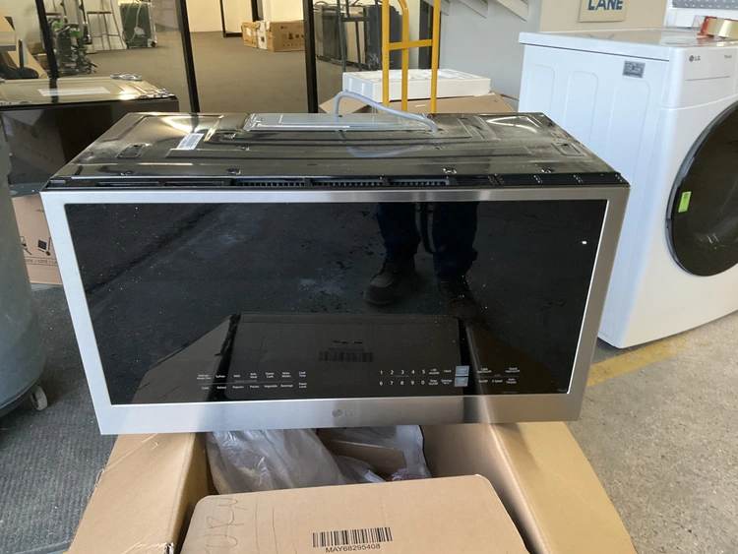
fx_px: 618
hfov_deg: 61.6
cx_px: 369
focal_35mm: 29
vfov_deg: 48.3
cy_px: 277
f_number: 1.8
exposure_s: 1/30
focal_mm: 3
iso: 250
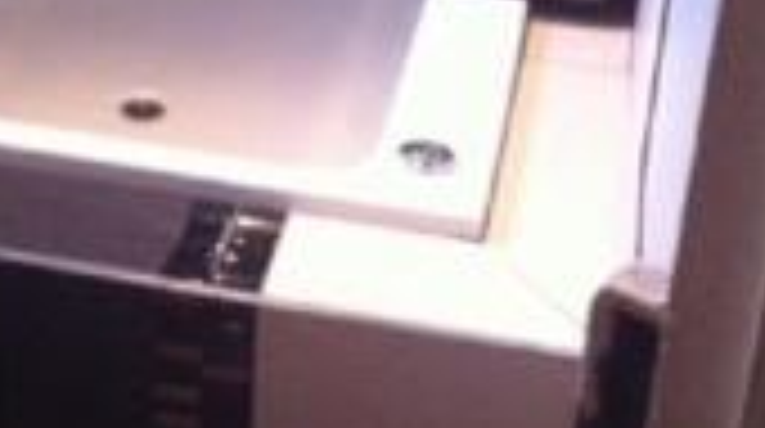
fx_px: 1985
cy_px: -38
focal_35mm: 98
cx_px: 108
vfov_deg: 12.1
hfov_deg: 21.4
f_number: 2.8
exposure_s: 1/15
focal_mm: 3.85
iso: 500
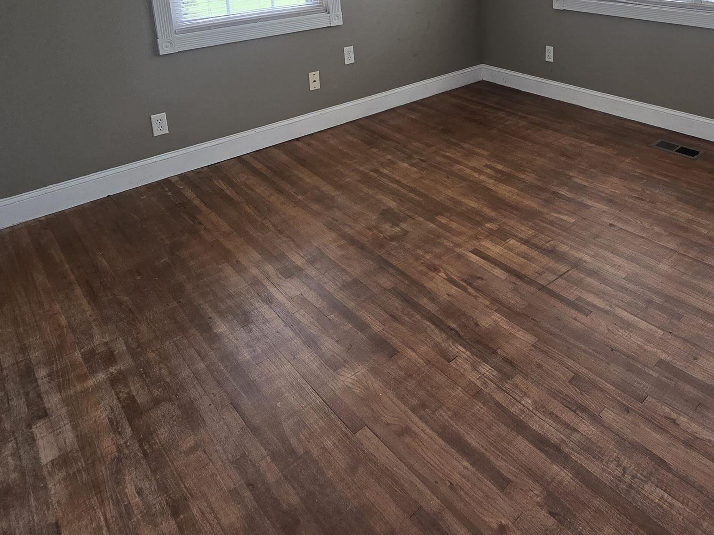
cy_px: 52
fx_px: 516
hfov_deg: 67.0
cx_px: 489
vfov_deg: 48.9
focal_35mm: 25
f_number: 2.2
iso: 100
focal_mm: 2.2
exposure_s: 1/60
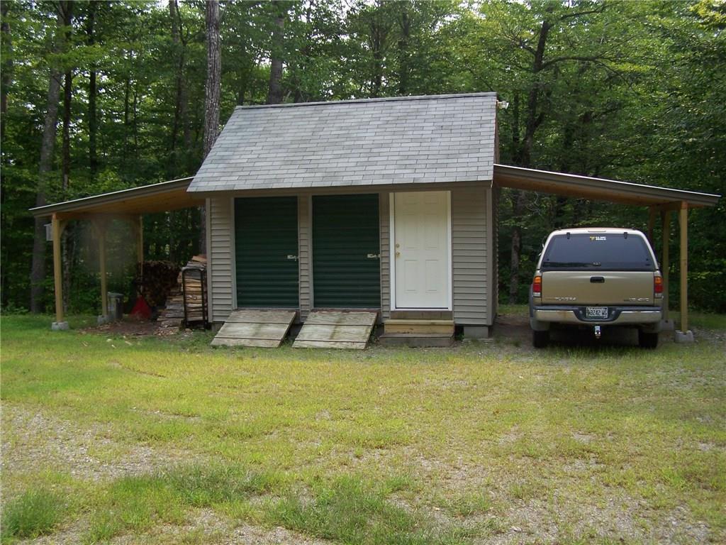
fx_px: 797
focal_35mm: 38
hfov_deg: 49.0
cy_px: 272
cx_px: 363
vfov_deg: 37.7
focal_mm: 6.3
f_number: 2.8
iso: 64
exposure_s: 1/320
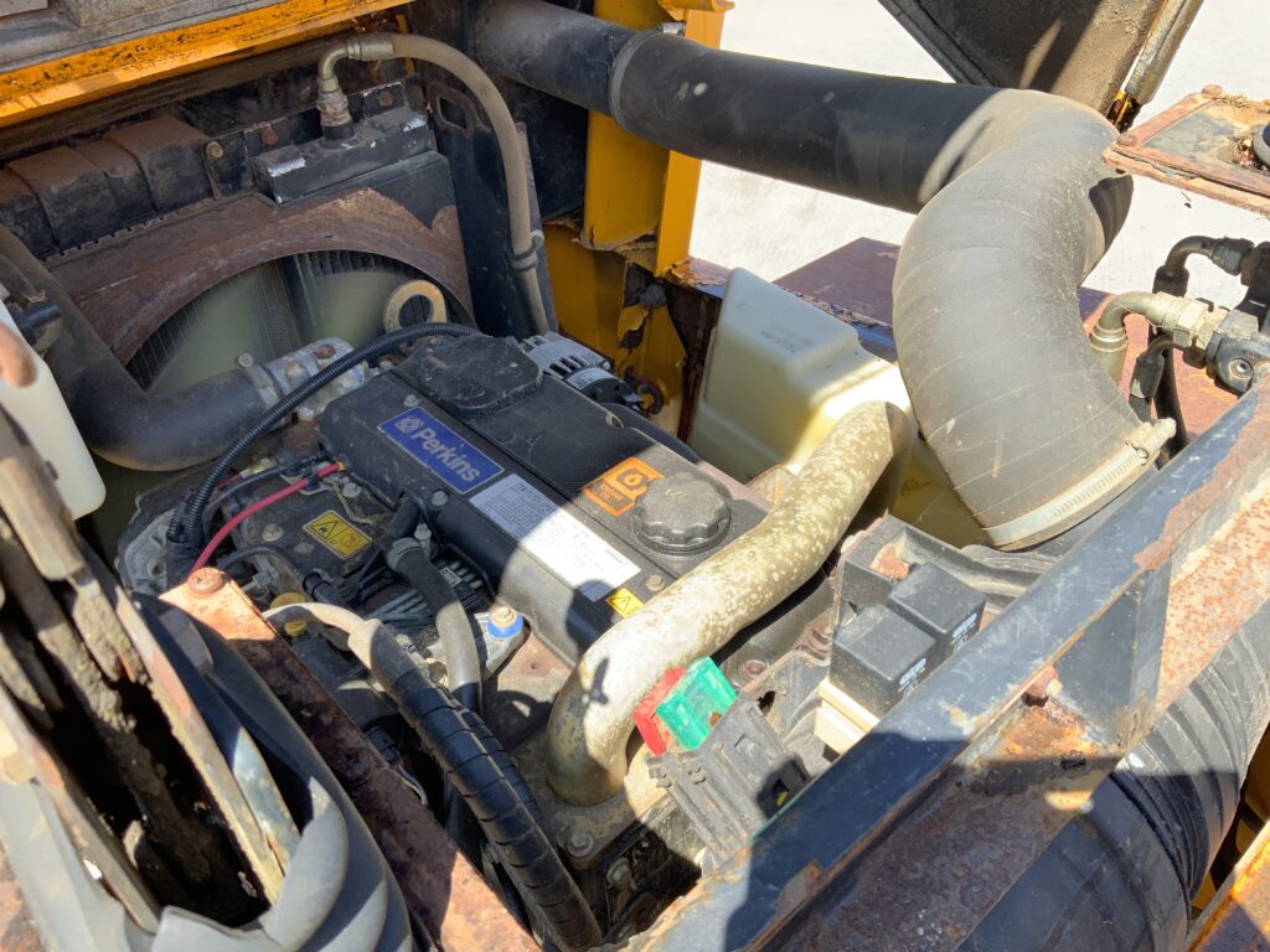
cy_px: 476
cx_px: 635
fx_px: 1064
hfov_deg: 61.7
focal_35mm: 29
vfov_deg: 48.2
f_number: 1.8
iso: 16
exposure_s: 1/299
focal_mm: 3
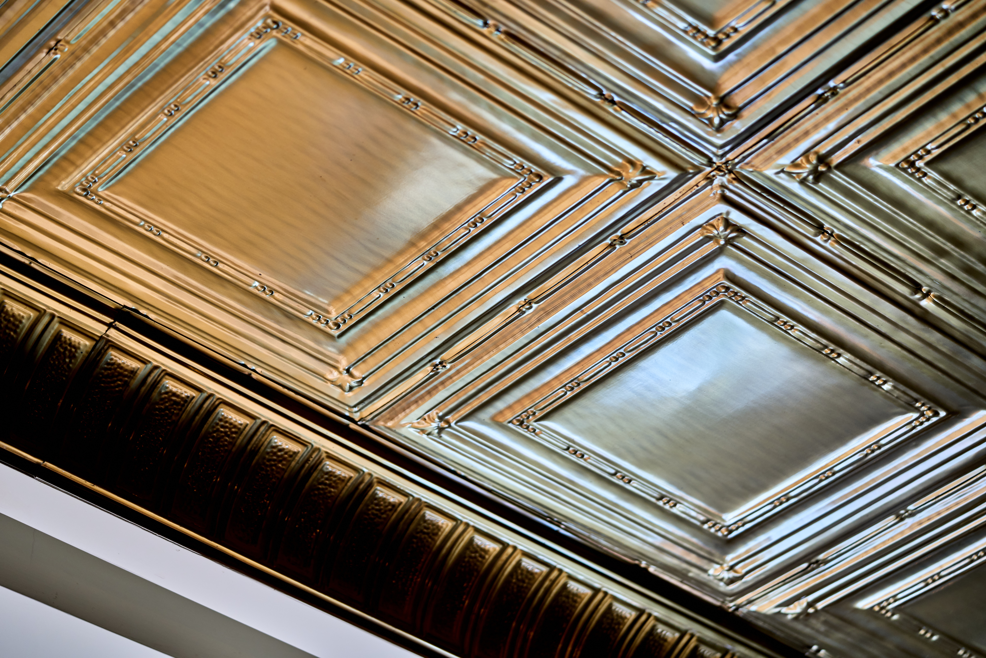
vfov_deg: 15.2
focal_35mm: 90
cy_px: 329
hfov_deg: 22.6
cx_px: 493
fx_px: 2465
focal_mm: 90
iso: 640
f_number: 2.8
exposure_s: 1/250
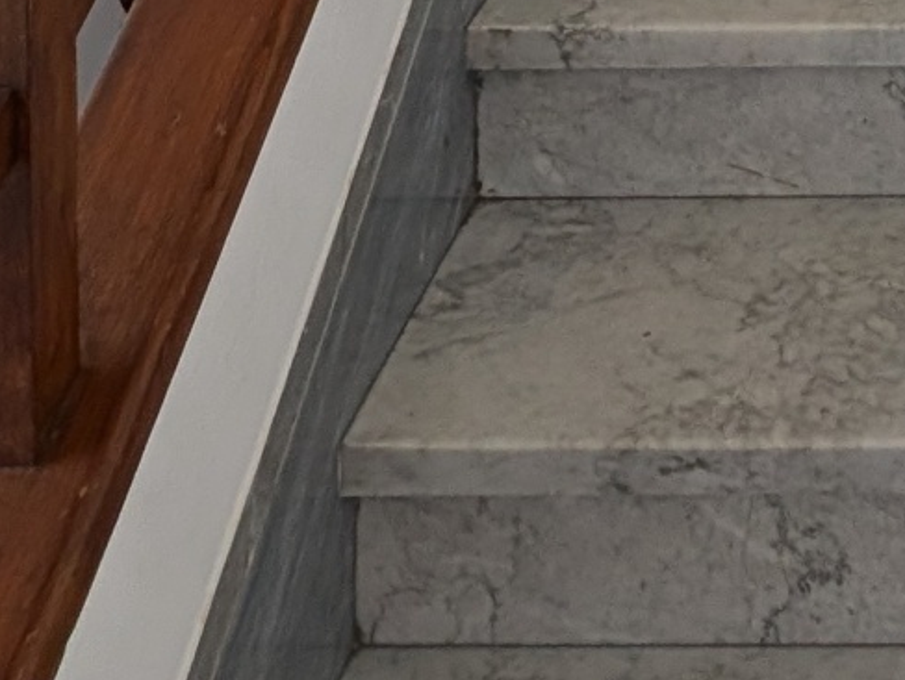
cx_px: 1066
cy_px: -852
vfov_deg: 15.6
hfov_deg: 27.3
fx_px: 1649
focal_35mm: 63
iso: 222
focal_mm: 2.02
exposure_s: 1/193
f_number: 1.7
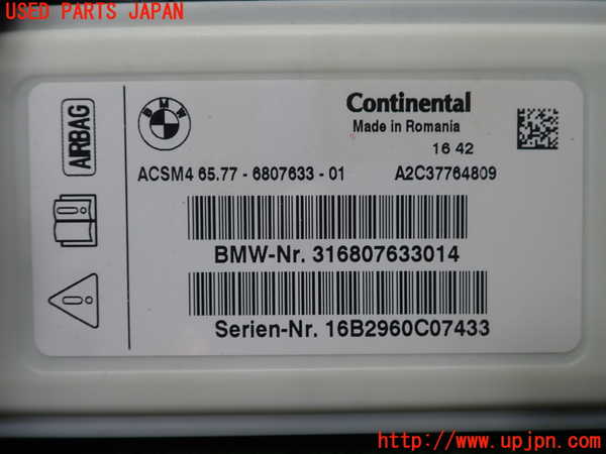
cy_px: 227
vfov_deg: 46.8
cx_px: 303
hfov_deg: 60.0
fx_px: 525
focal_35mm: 30
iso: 125
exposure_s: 1/125
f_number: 2.3
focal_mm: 5.5
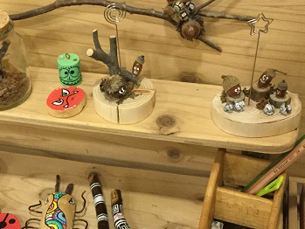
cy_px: 94
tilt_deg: -31.4
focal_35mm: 64
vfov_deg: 22.9
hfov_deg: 30.1
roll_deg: +0.9
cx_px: 116
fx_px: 564
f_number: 2.4
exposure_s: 1/30
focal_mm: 3.3
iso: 160
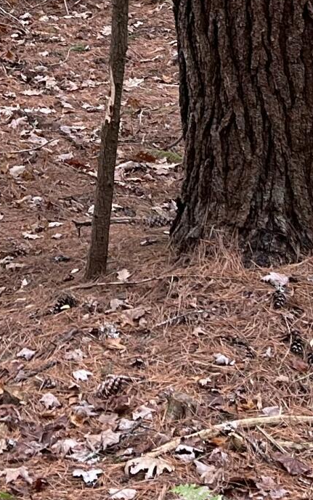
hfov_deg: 10.7
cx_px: -95
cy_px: -181
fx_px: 1637
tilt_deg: -7.0
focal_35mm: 120
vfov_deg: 16.3
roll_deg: +0.5
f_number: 1.5
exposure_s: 1/71
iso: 125
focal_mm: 5.7
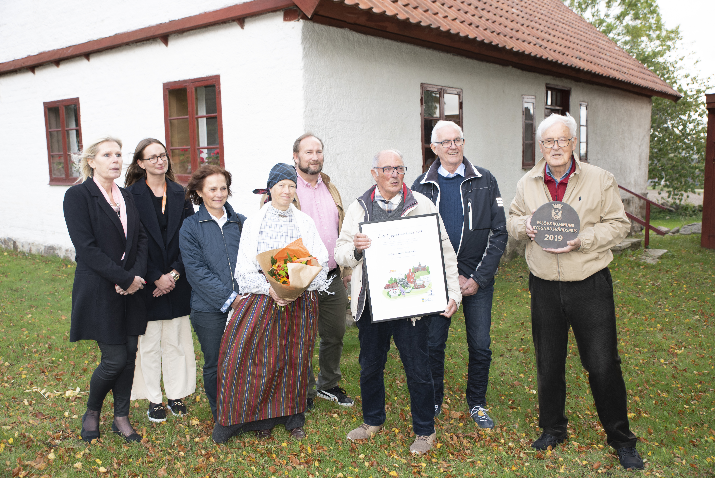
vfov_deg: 41.1
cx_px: 358
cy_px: 239
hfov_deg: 58.7
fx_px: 636
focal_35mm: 32
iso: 360
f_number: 5.6
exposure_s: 1/125
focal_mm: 32
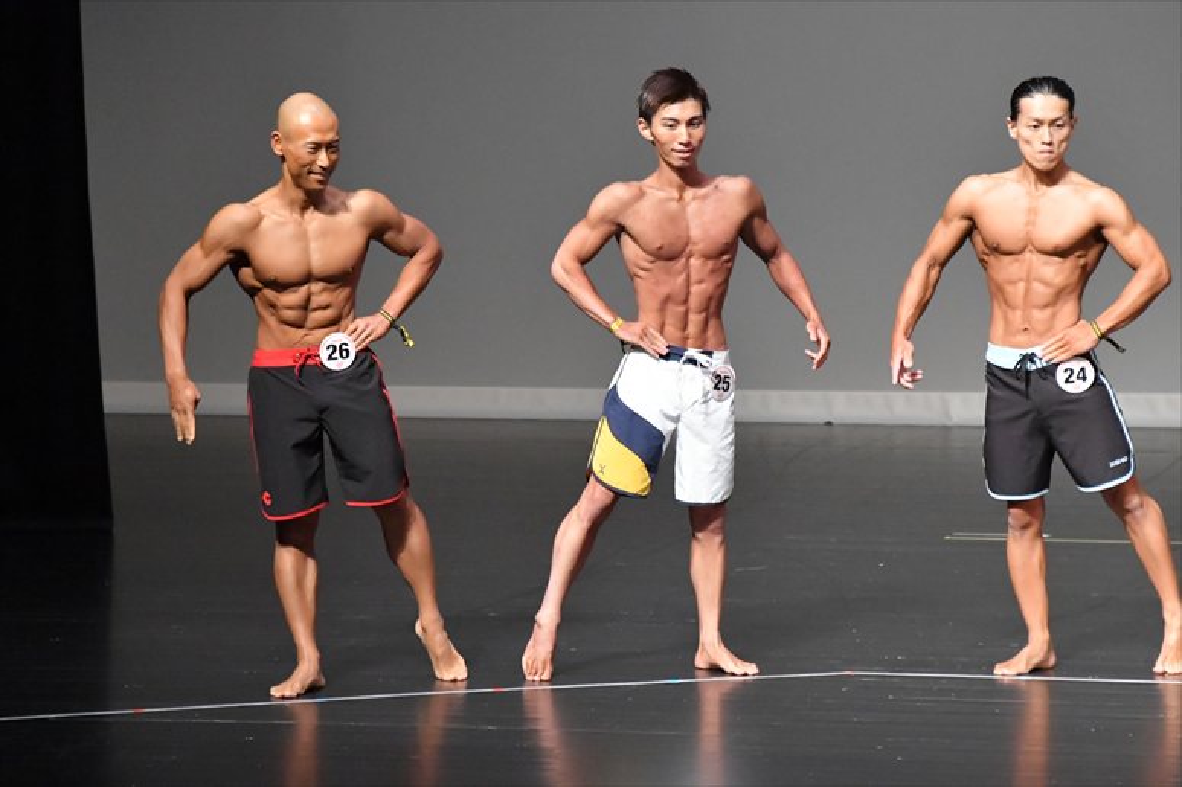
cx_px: 591
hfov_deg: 6.5
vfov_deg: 4.4
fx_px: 10338
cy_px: 394
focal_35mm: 315
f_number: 5.6
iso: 10000
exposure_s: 1/400
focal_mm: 210
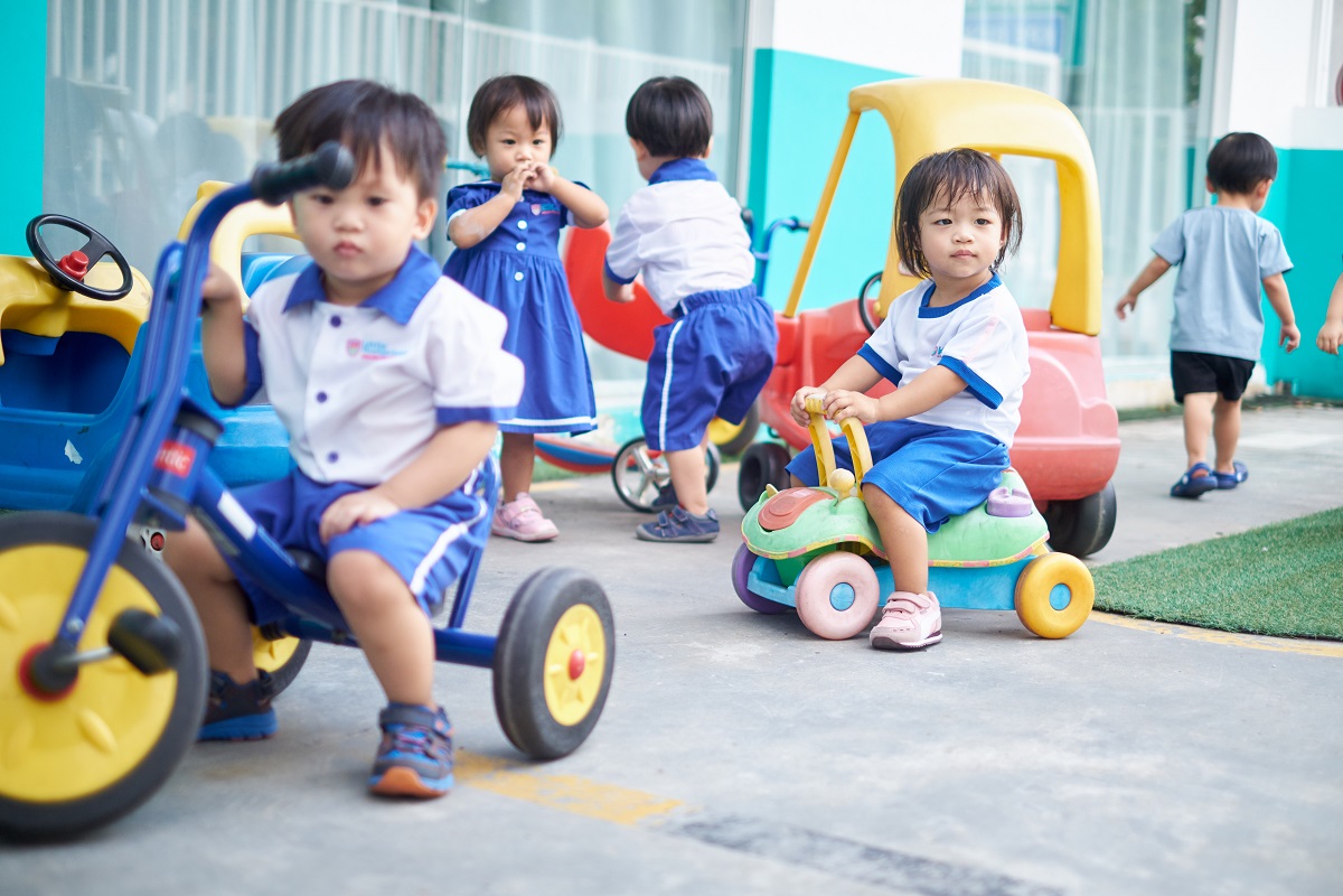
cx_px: 672
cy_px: 448
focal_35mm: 53
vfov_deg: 25.5
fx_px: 1977
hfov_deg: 37.5
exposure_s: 1/1250
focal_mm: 35
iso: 200
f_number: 1.4
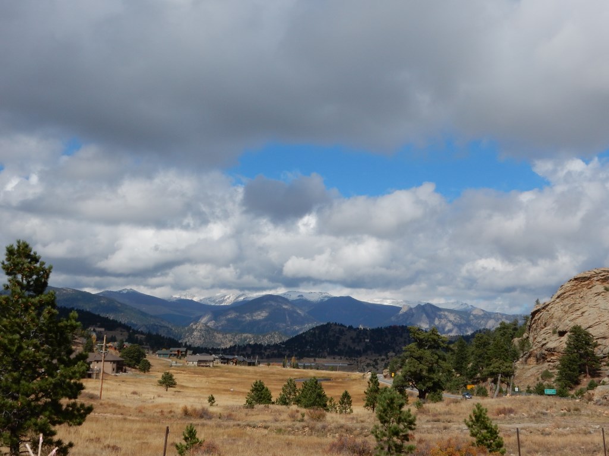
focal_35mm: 43
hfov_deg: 43.9
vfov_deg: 33.6
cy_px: 228
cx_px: 304
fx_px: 756
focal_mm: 7.6
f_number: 4.5
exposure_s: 1/2000
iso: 125
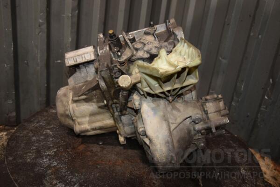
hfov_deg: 57.2
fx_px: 257
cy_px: 94
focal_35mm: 33
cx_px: 140
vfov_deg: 40.0
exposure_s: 1/60
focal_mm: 22
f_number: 5
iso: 800
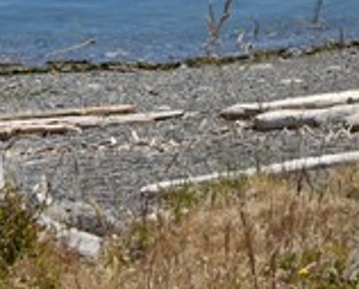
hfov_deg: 9.9
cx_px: 420
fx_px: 2054
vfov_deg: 7.7
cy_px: -291
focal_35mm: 193
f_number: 8
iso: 100
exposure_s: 1/250
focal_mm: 20
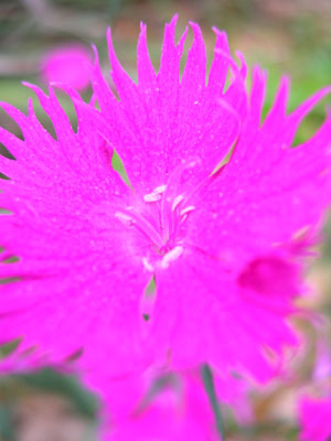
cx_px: 166
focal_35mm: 38
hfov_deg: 37.7
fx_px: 484
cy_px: 220
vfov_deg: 49.0
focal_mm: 8
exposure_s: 1/49.9
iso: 100
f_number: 2.8
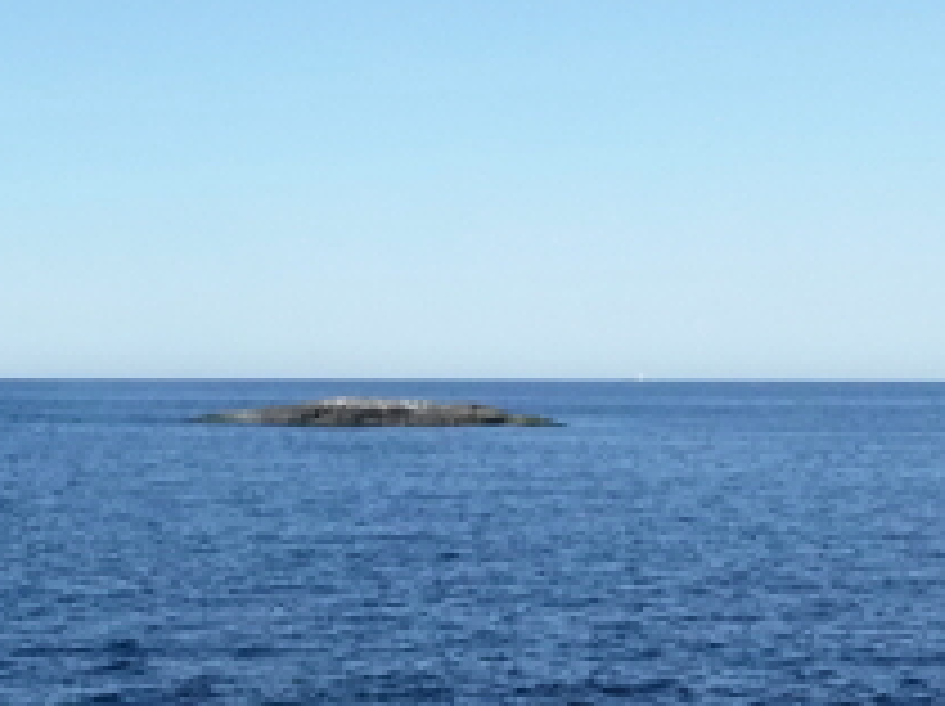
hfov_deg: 17.8
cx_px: -454
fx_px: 2700
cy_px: 940
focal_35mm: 99
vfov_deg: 14.3
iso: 1250
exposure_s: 1/1000
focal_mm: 8.8
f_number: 13
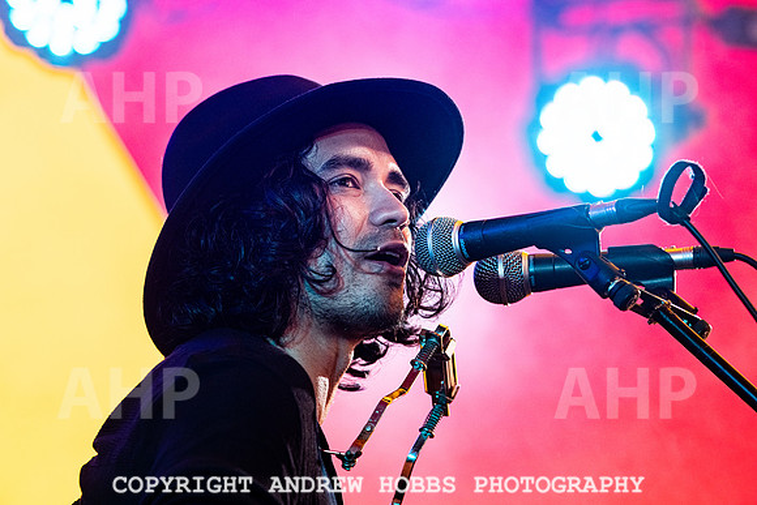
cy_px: 252
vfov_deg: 6.9
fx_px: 4206
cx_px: 378
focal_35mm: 200
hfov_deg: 10.3
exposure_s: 1/500
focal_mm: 200
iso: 450
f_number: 5
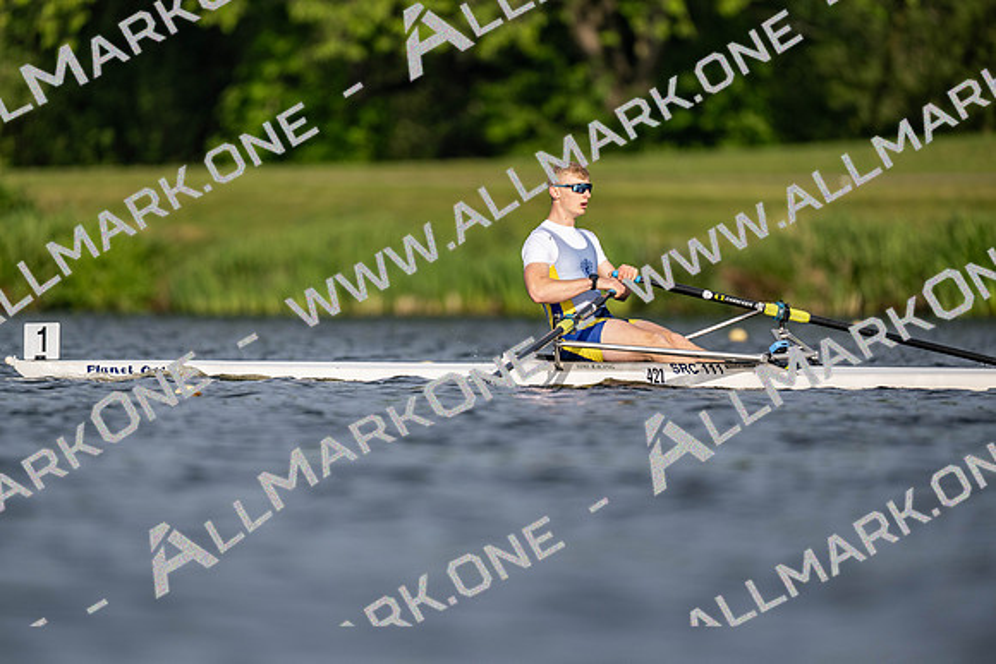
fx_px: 16603
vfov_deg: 2.3
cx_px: 498
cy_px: 332
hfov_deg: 3.4
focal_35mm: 600
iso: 200
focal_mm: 600
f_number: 4
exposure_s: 1/2500
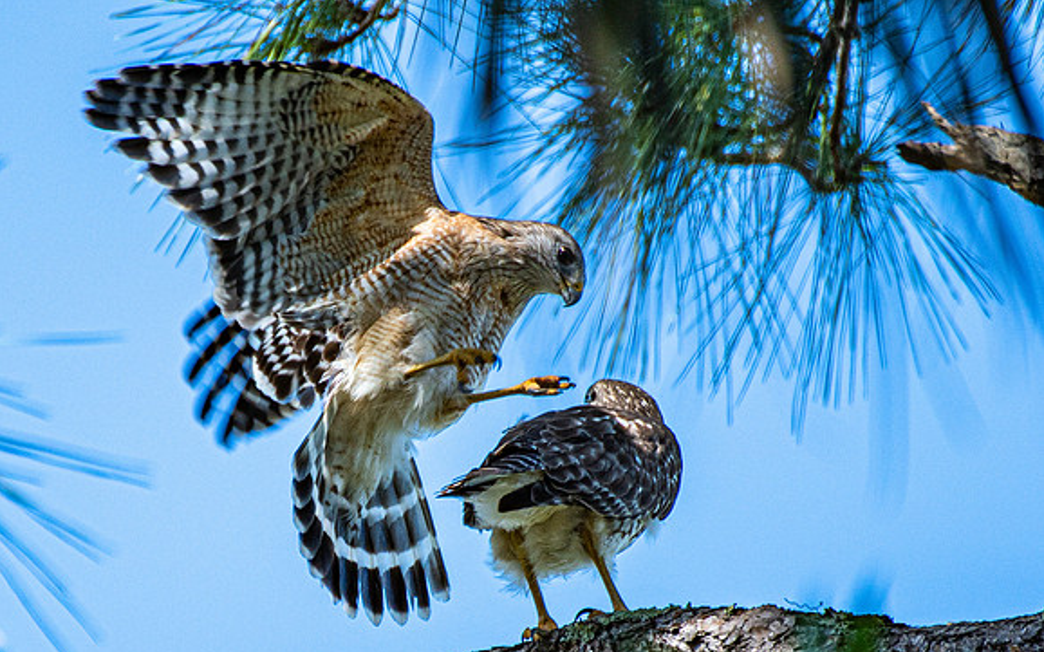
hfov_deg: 2.4
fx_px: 24663
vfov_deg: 1.5
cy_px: 438
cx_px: 377
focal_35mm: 867
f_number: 5.6
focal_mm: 300
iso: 100
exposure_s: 1/640
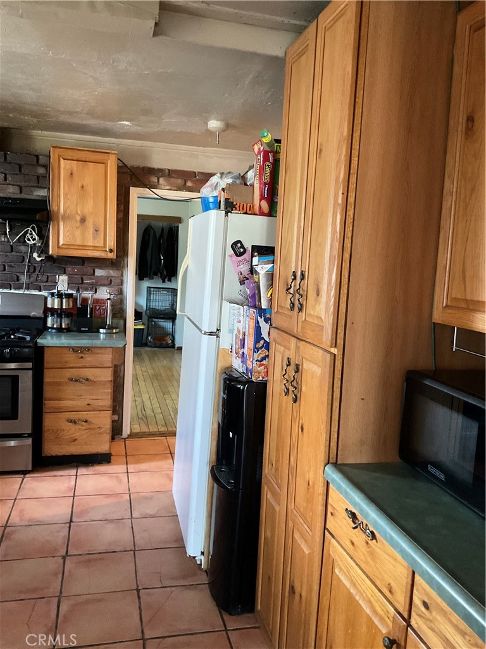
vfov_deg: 61.7
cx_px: 243
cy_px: 324
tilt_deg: -8.1
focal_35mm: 29
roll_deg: -2.9
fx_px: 543
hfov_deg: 48.2
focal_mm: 3
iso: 320
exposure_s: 1/30
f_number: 1.8
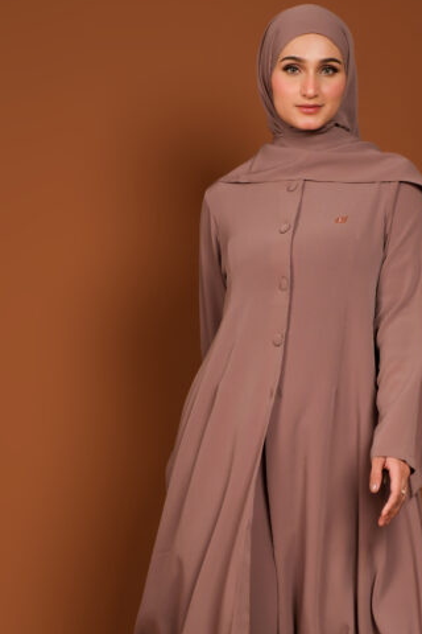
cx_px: 313
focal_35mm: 113
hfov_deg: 12.1
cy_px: 424
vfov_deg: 18.1
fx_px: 1987
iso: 250
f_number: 7.1
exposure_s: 1/200
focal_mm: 35
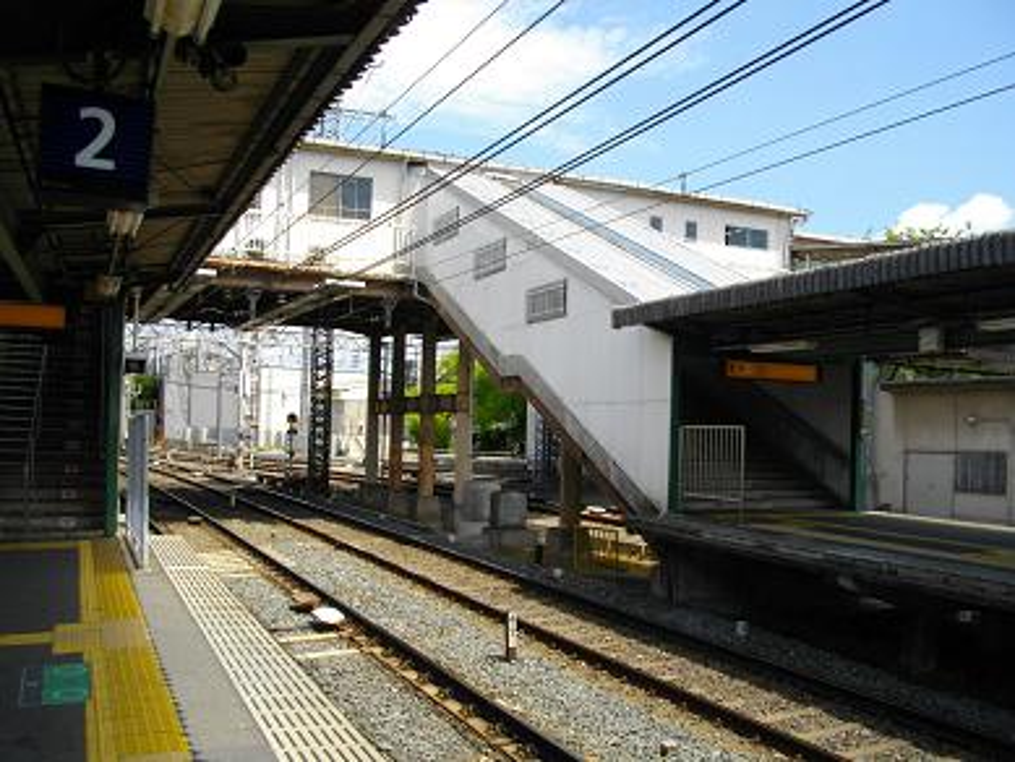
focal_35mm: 32
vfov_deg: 44.2
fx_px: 939
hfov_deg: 56.8
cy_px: 381
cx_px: 508
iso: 100
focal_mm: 5.7
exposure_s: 1/250
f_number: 5.5
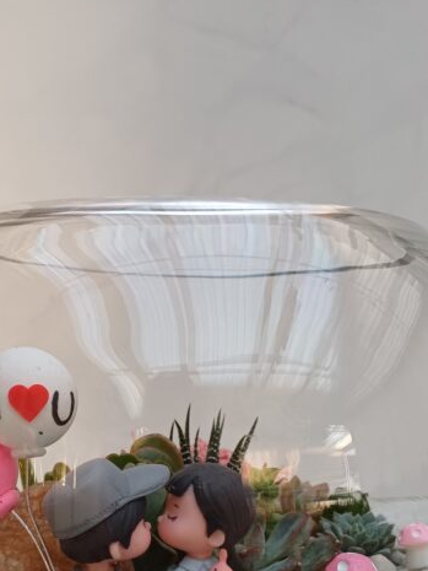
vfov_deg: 42.0
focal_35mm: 43
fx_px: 709
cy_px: 454
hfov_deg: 33.6
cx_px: 189
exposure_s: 1/50
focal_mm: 4.65
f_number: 1.8
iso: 160
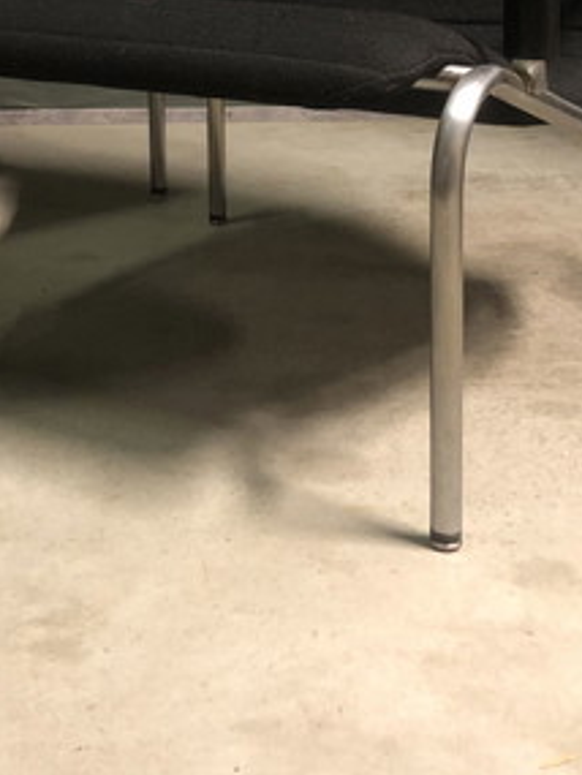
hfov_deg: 21.7
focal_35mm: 67
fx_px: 1501
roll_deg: +1.5
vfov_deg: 27.2
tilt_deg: -5.8
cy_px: -12
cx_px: 125
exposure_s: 1/4
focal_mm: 4
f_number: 1.8
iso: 100
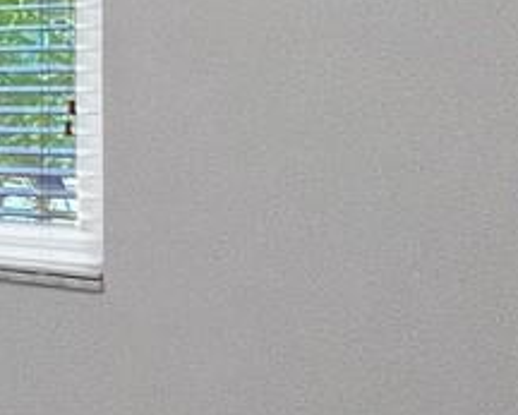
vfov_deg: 16.3
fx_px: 1442
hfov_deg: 16.8
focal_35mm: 94
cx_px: -424
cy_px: 115
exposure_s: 1/120
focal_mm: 1.57
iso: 160
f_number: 1.8
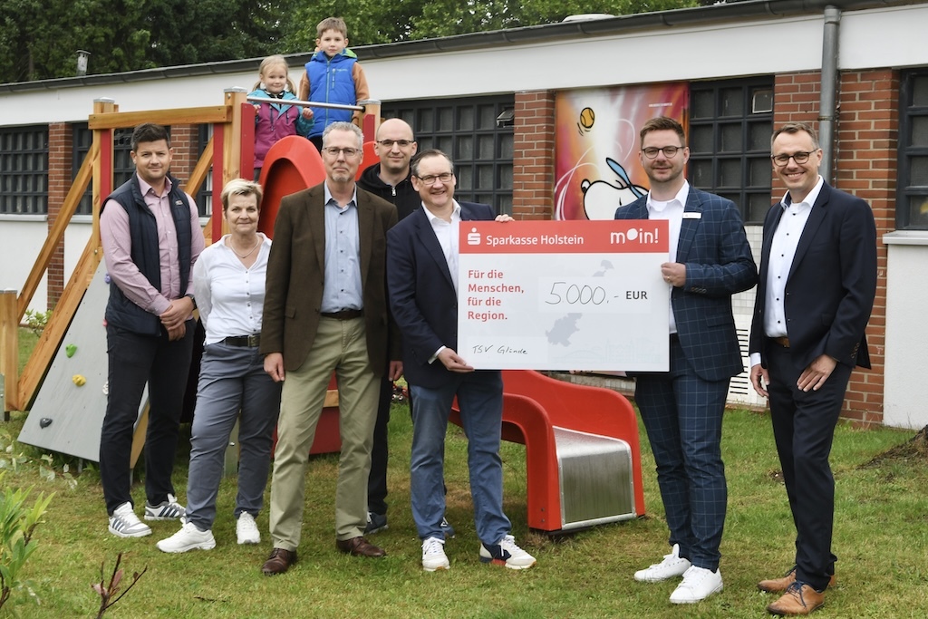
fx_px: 1353
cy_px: 310
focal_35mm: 52
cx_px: 464
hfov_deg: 37.8
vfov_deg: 25.8
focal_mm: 35
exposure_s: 1/100
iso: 320
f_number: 10
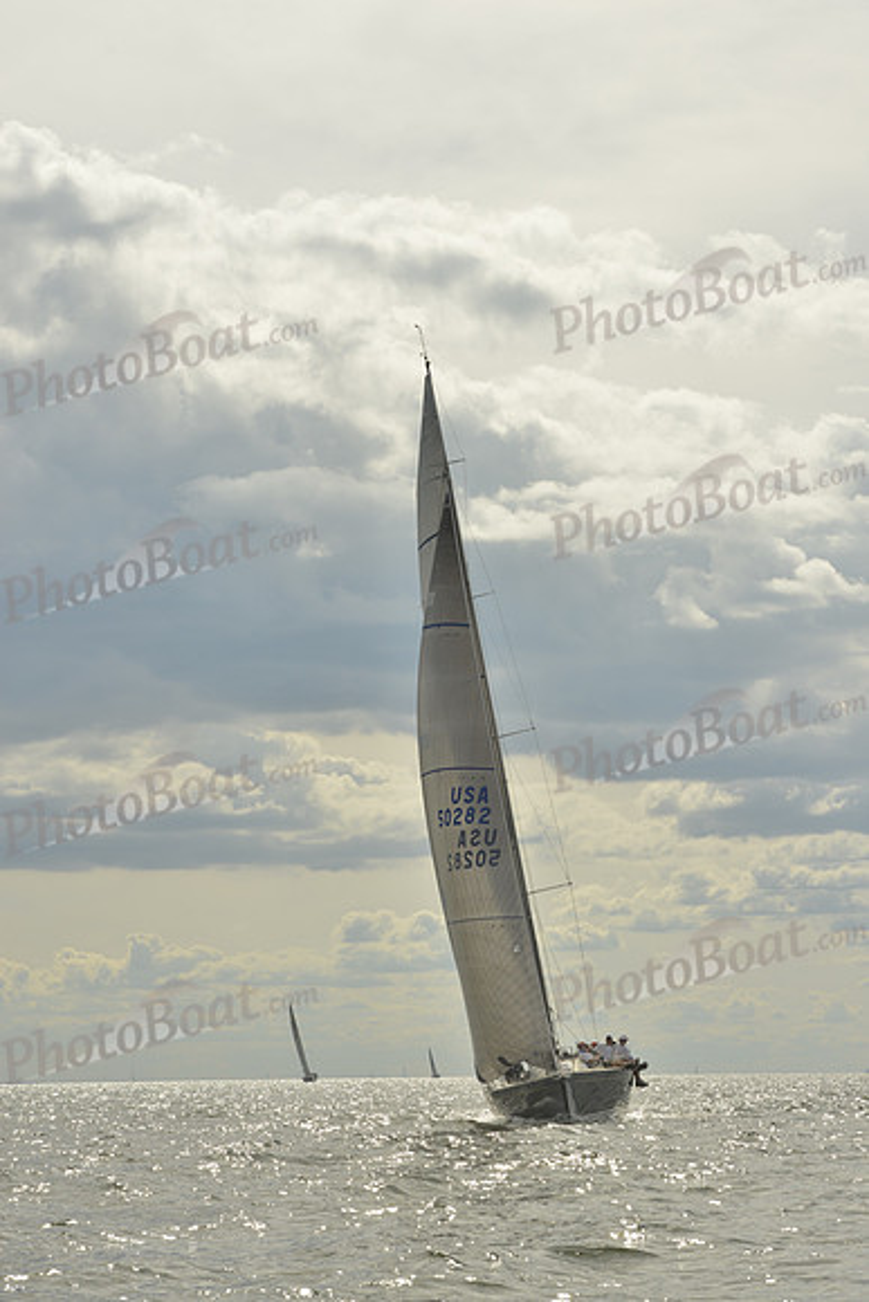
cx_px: 434
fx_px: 3437
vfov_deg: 21.5
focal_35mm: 95
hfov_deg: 14.4
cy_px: 651
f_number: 10
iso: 200
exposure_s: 1/1000
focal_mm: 95
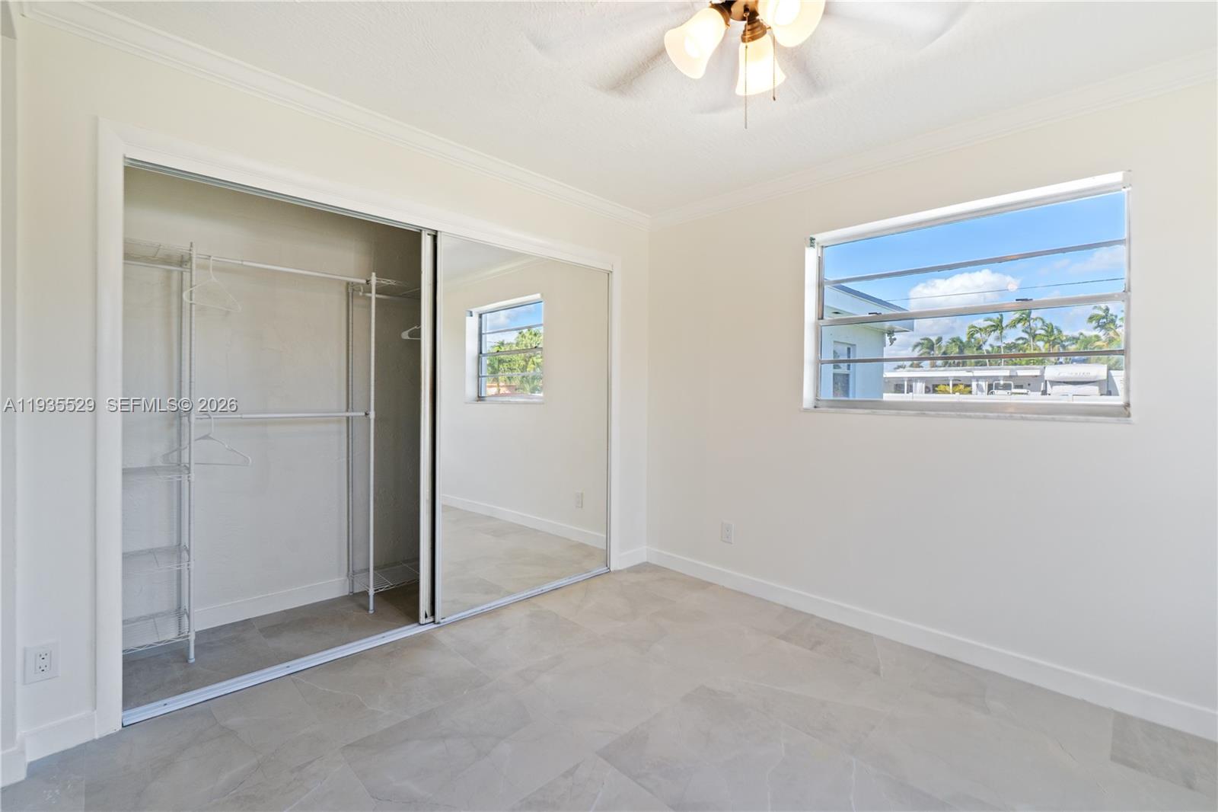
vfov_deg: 74.6
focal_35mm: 16
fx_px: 533
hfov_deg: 97.6
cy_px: 406
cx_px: 609
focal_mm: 10.5
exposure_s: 1/30
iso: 250
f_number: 6.3
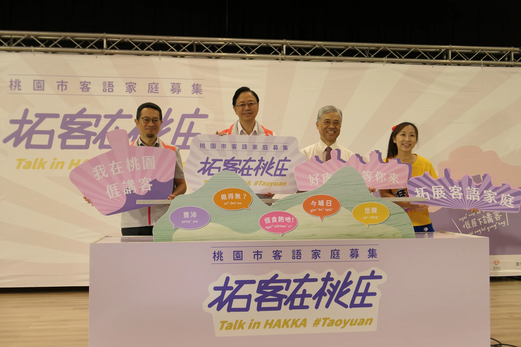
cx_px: 260
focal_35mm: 45
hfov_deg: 43.6
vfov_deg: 29.9
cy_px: 174
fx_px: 651
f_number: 2.8
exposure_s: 1/100
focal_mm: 16.4
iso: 200
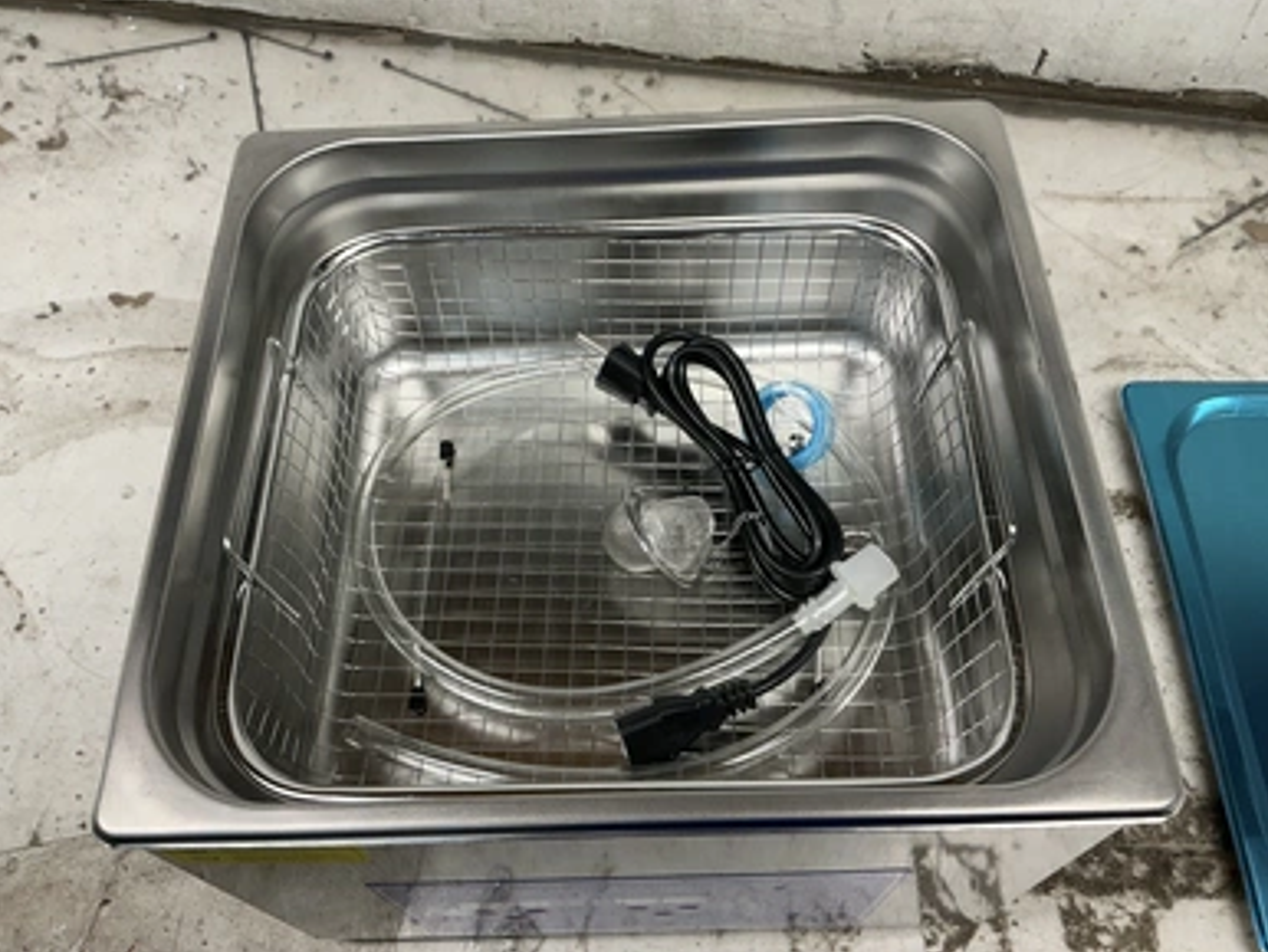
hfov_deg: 61.6
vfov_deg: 48.3
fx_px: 1063
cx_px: 621
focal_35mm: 29
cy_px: 463
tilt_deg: -59.0
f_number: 1.8
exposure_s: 1/120
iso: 50
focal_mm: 3
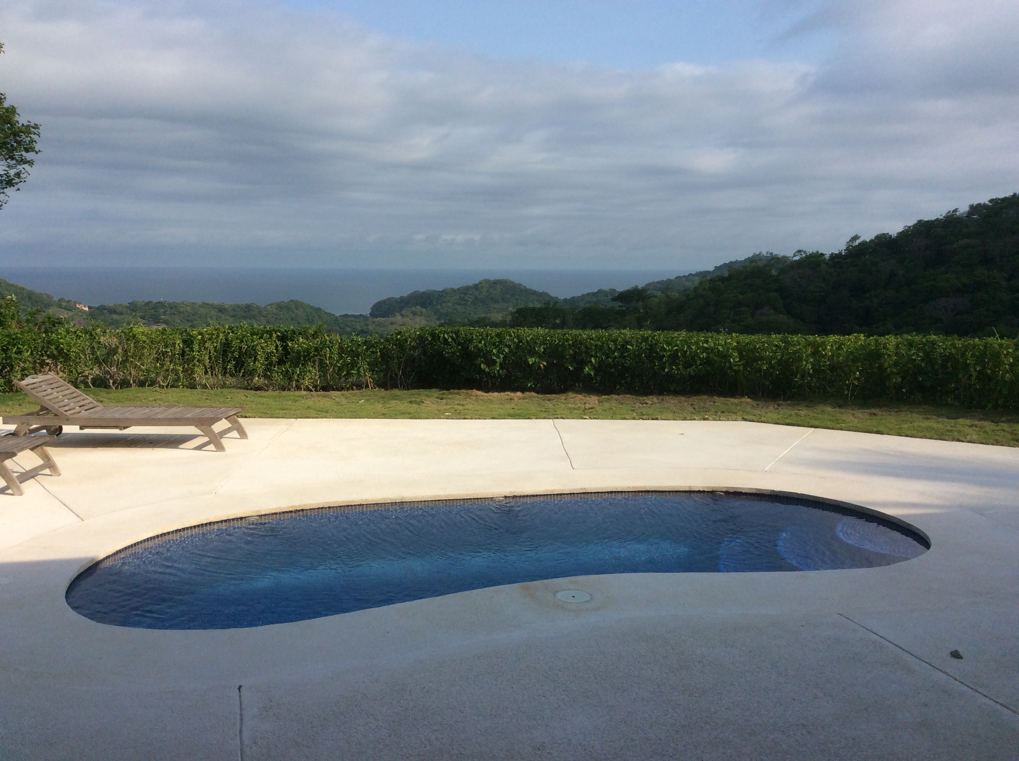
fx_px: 941
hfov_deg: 56.9
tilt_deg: -7.1
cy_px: 380
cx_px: 510
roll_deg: +1.0
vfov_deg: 44.1
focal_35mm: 32
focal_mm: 3.3
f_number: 2.4
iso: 32
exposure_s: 1/1789
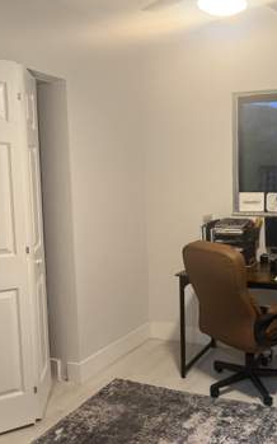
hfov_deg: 34.2
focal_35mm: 35
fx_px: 423
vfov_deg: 55.3
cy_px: 217
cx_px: 250
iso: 320
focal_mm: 6.76
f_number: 1.78
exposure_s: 1/60
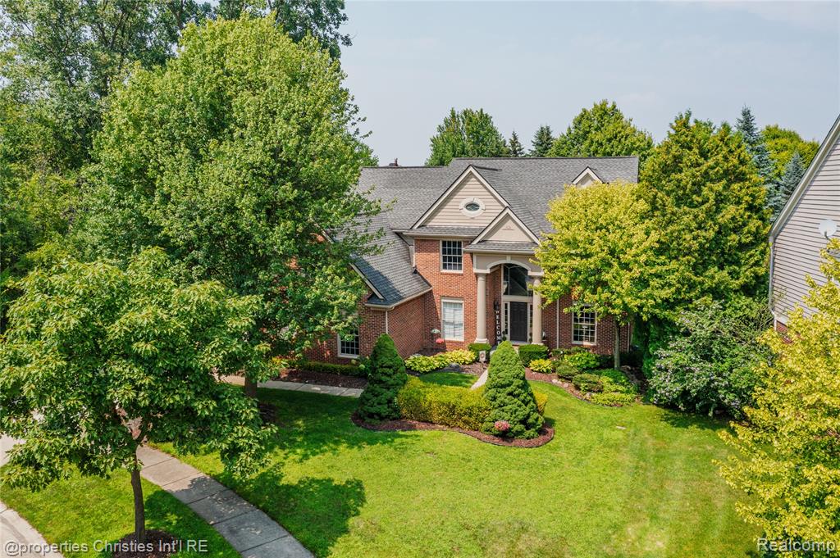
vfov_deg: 46.3
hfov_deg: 65.5
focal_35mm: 28
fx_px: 653
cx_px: 420
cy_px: 279
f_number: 5.6
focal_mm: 10.26
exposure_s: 1/400
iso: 100
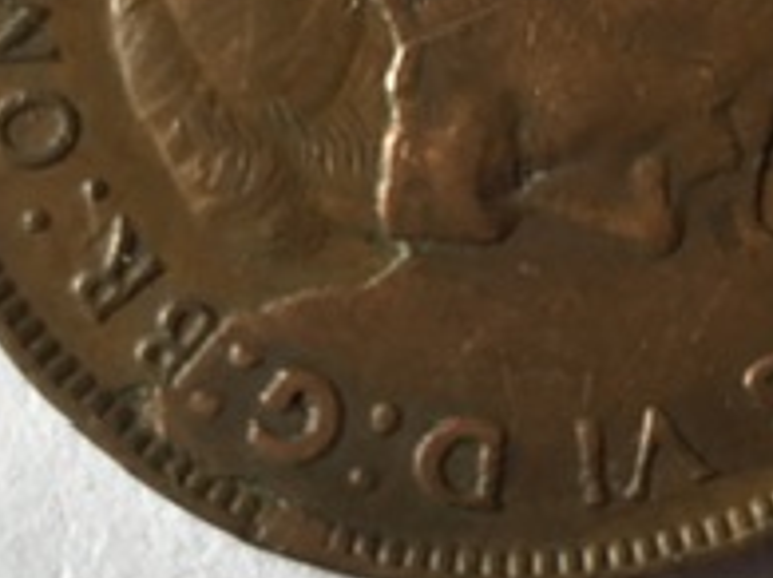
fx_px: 2276
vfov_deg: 14.3
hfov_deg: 18.5
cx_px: 872
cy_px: 0
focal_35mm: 102
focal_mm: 3.3
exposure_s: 1/100
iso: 40
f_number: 2.4
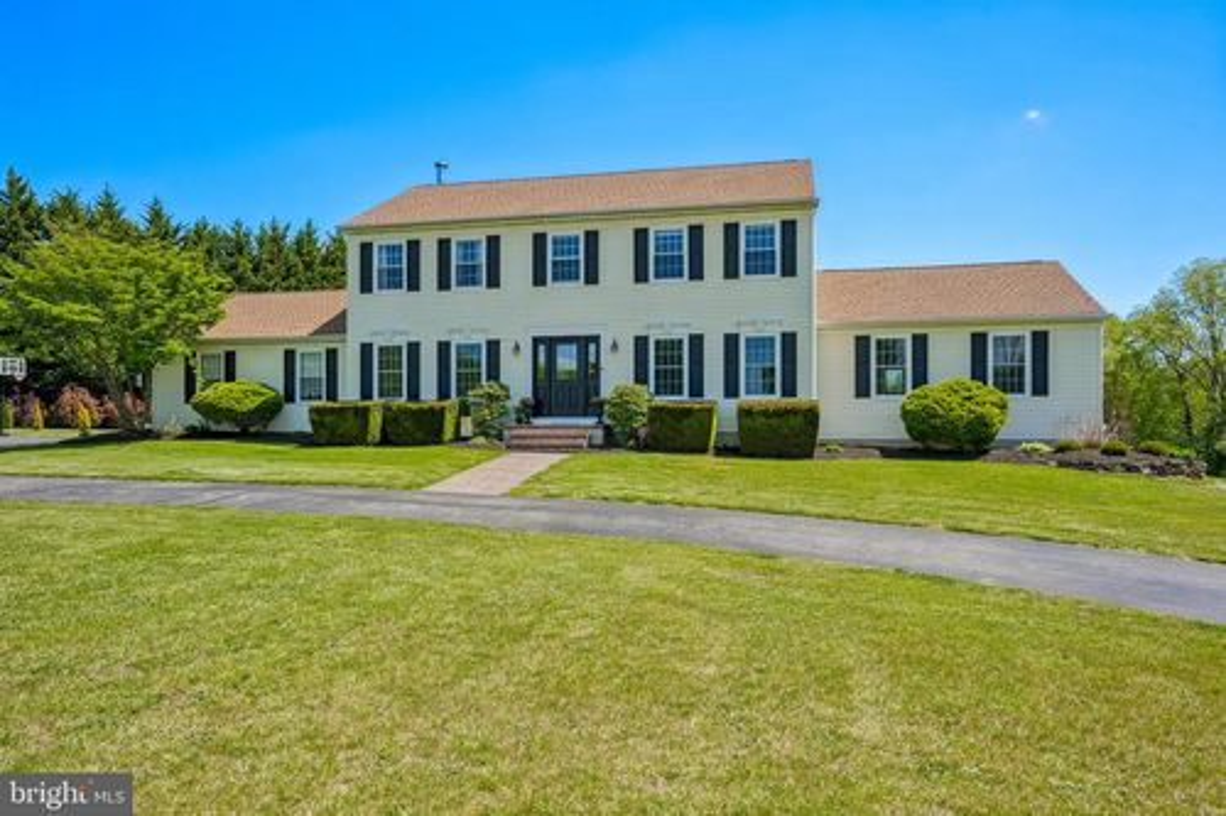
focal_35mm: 24
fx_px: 817
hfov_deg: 73.8
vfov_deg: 53.1
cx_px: 613
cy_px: 408
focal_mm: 24
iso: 400
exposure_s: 1/500
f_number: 8
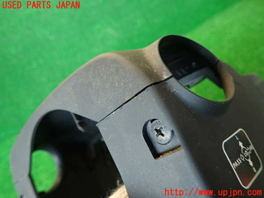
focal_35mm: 25
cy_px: 99
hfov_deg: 69.4
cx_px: 132
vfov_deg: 54.9
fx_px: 191
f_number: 2
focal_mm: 4.5
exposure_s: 1/30
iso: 250
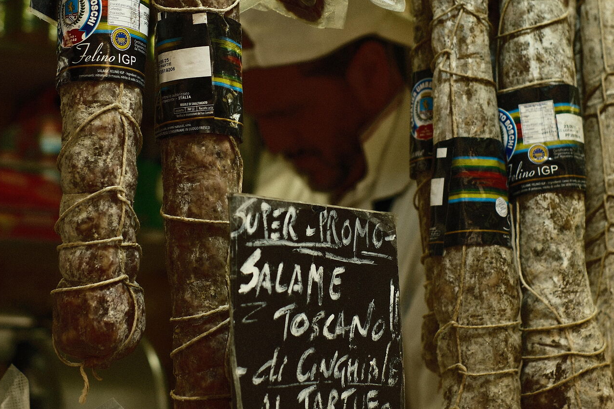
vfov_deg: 13.7
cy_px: 140
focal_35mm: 100
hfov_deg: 20.4
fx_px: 1705
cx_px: 243
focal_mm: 35
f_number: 2.8
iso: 250
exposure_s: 1/160
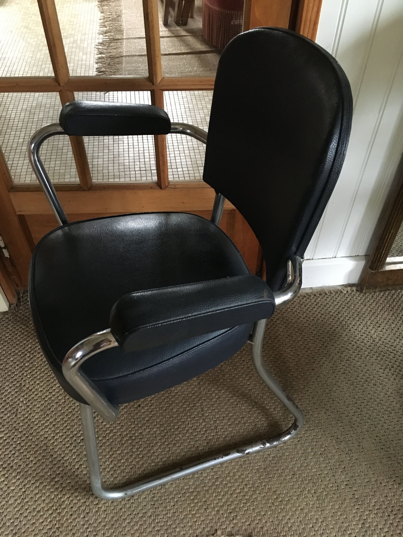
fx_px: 450
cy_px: 268
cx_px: 202
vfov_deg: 61.7
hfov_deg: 48.2
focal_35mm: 29
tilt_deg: -45.2
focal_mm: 4.15
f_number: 2.2
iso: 320
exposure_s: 1/17
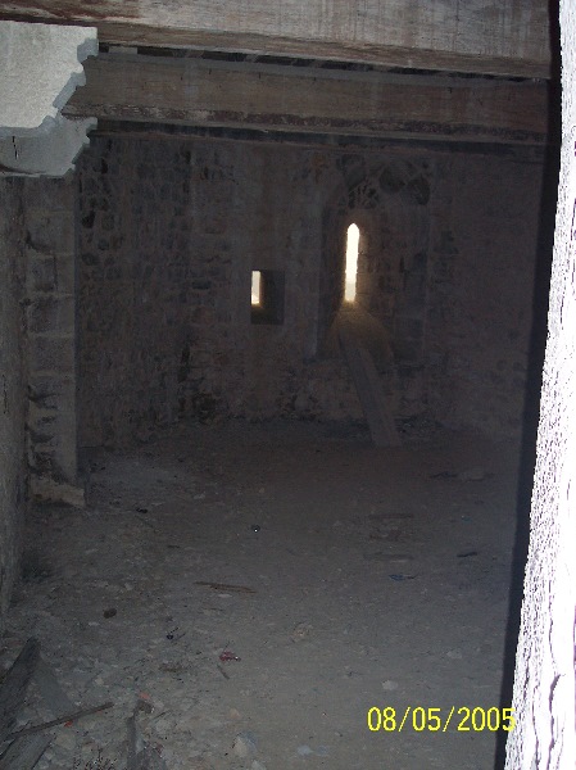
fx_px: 844
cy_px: 385
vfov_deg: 49.0
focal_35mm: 38
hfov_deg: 37.7
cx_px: 288
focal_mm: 8
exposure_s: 1/30
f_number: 2.8
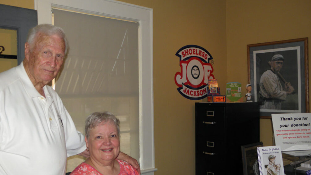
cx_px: 153
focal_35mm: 40
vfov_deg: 29.7
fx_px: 330
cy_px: 98
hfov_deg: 50.5
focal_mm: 6.4
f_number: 3.7
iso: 100
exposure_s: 1/60
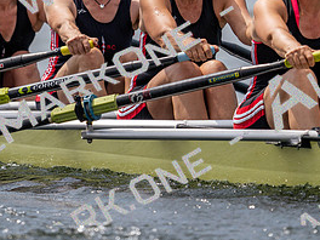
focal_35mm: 772
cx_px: 165
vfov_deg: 1.9
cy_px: 18
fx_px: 7137
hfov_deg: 2.6
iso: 200
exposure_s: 1/1600
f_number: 6.3
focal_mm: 365
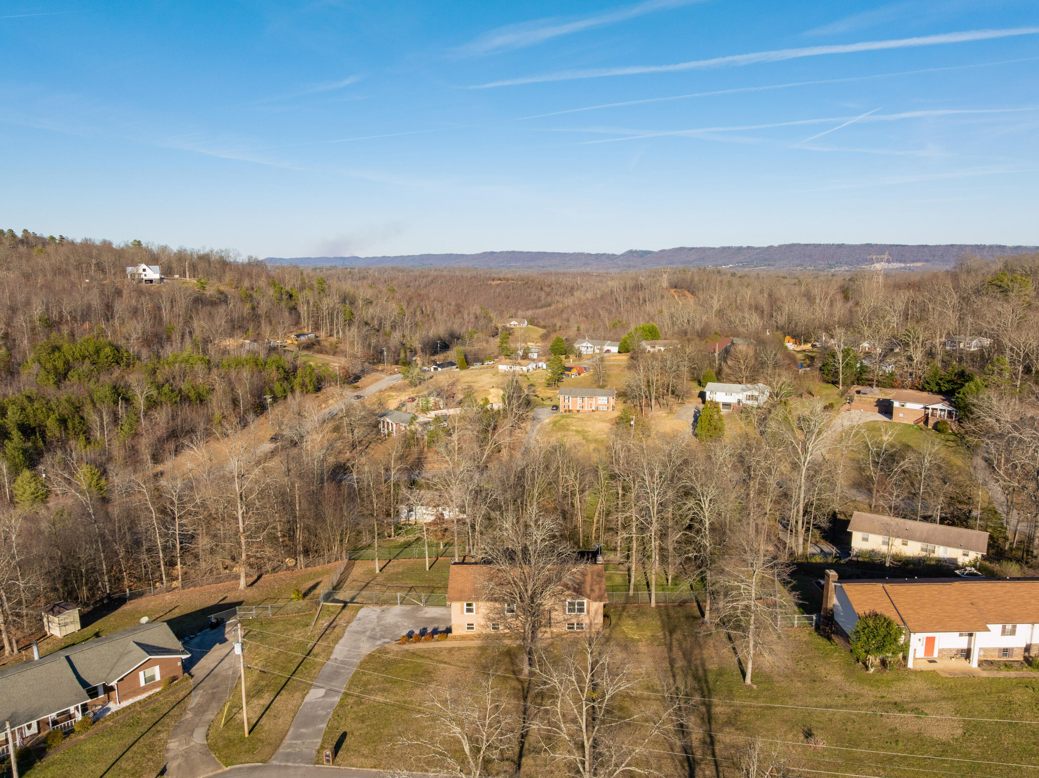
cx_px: 519
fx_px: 750
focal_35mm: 25
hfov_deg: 69.4
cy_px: 397
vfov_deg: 54.8
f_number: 7.1
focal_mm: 12.29
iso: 100
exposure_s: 1/320
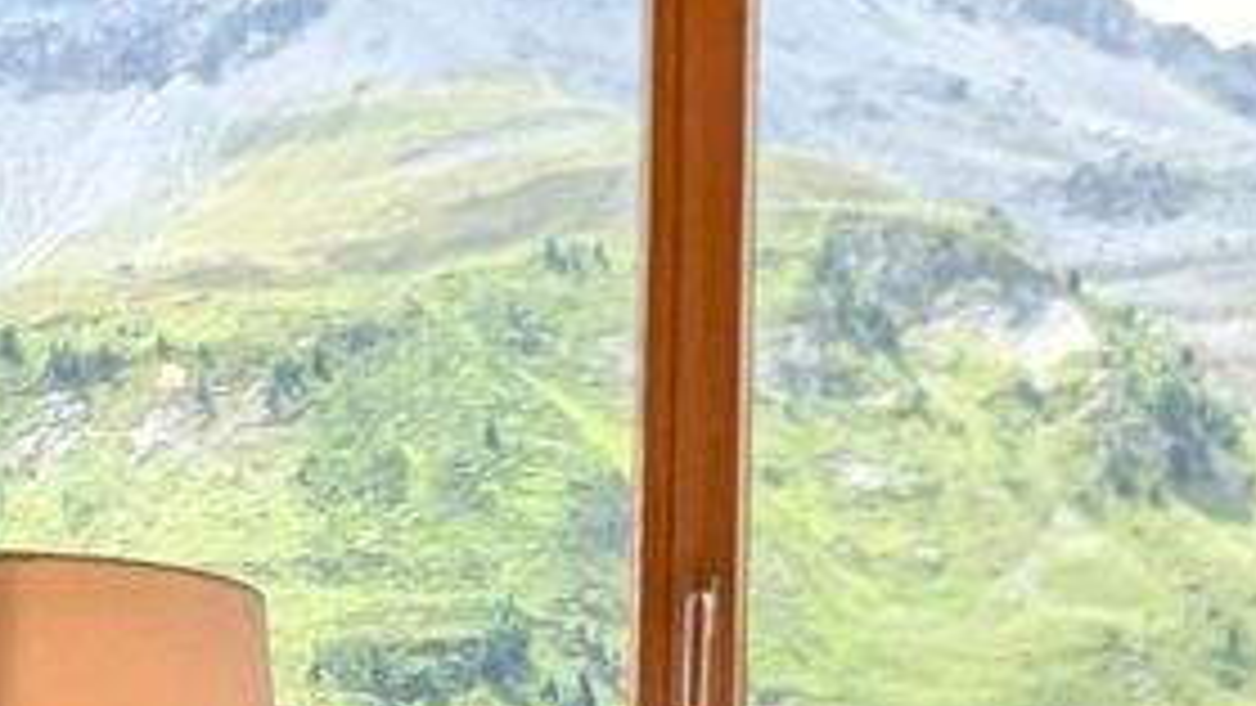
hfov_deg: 21.6
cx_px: 59
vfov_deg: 11.4
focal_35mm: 96
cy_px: 1421
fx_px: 3197
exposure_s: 1/650
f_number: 1.7
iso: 64
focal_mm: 2.02
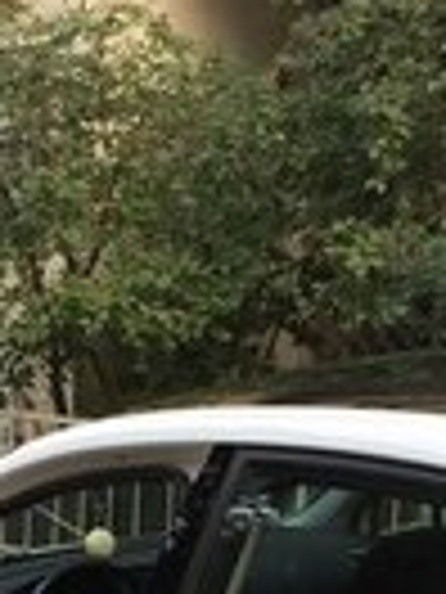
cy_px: 788
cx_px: 239
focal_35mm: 109
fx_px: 1873
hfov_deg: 13.6
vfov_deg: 16.9
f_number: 2.2
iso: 32
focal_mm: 4.15
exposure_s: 1/50
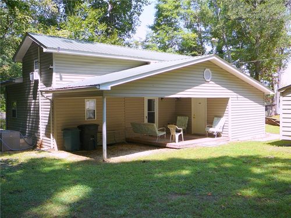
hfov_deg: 52.6
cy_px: 109
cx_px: 146
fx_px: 294
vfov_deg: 40.7
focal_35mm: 35
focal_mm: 5.2
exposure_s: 1/320
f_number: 2.8
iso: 80
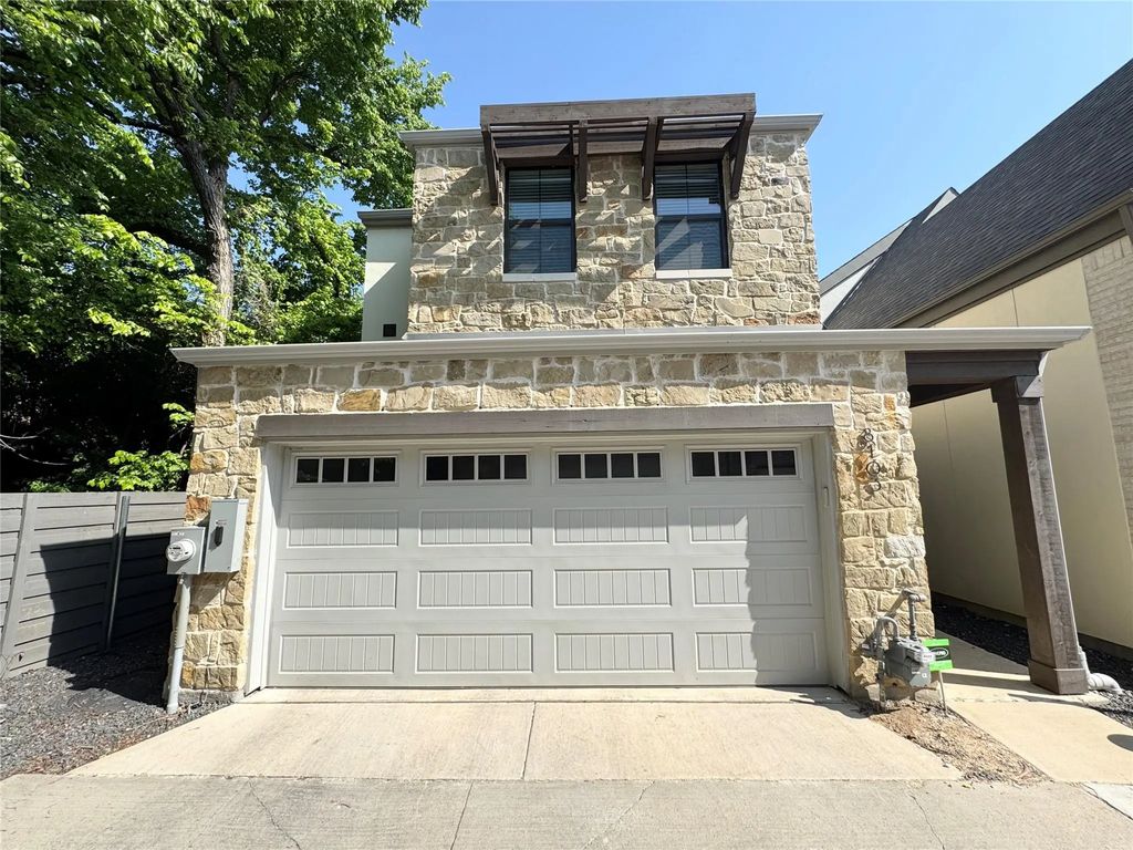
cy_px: 425
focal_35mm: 14
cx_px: 566
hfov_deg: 102.1
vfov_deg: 85.7
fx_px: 458
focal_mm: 2.22
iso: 40
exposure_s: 1/1299
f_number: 2.2
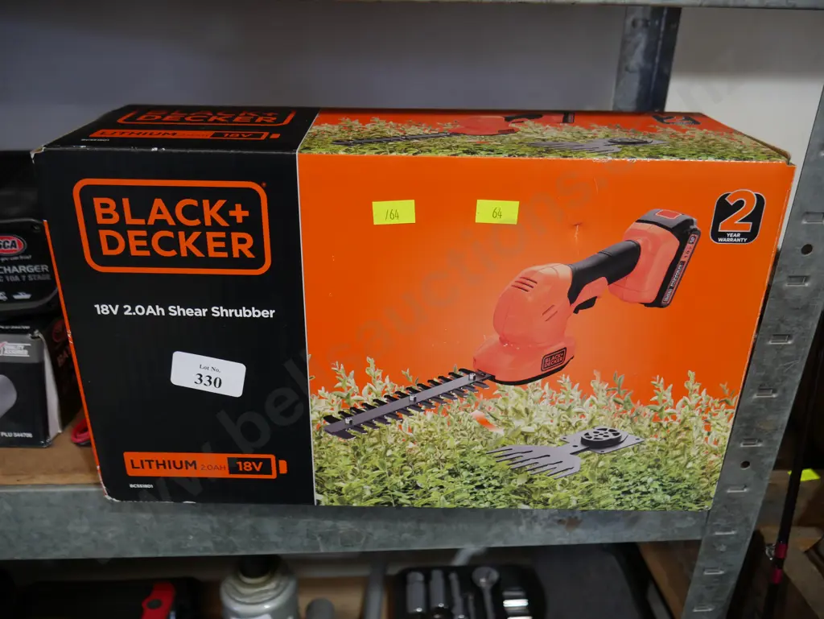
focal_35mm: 28
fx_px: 667
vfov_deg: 49.8
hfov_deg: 63.4
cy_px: 310
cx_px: 412
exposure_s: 1/60
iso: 400
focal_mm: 14
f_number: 3.5
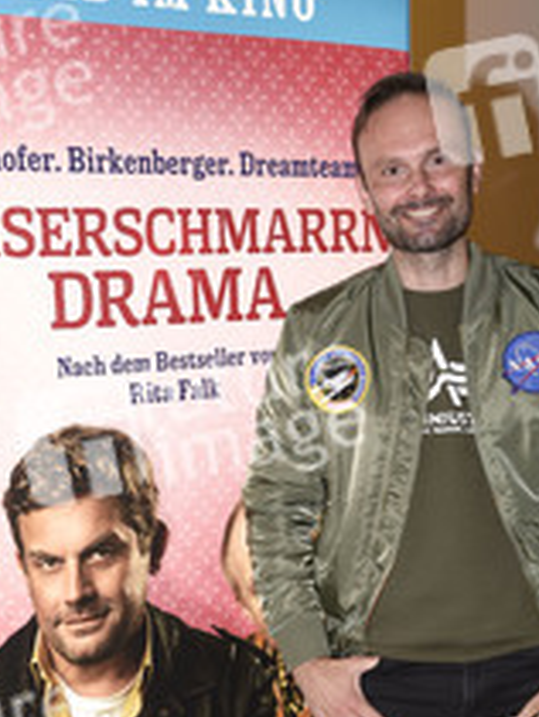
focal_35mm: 64
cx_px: 290
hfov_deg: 23.0
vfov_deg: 29.4
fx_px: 1326
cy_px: 598
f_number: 6.3
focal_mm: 35
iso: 500
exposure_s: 1/125
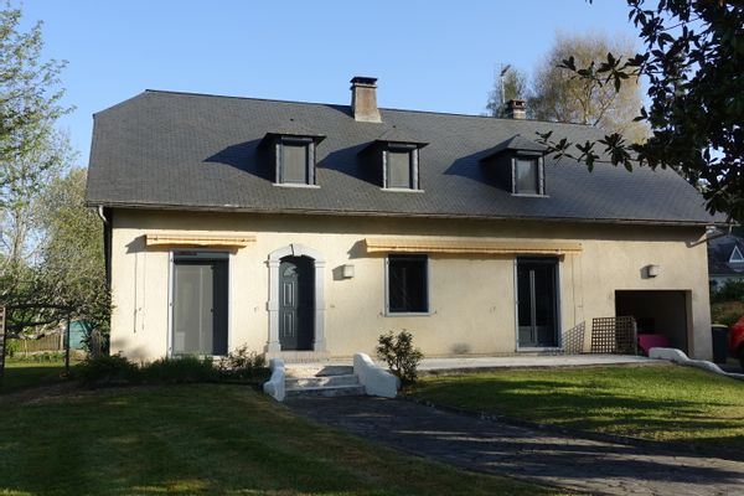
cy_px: 248
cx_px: 372
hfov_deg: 55.8
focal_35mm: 34
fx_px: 703
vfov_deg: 38.9
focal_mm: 12.64
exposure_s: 1/250
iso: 125
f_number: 5.6
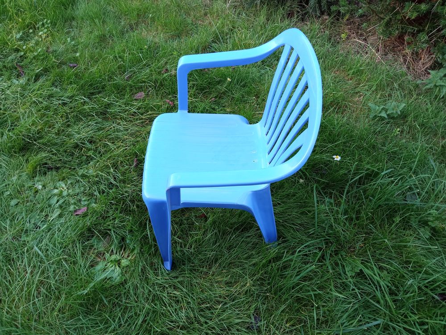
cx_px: 223
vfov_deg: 51.4
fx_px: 348
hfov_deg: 65.3
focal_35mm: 27
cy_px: 168
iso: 209
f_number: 2.2
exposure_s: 1/100
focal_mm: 3.79
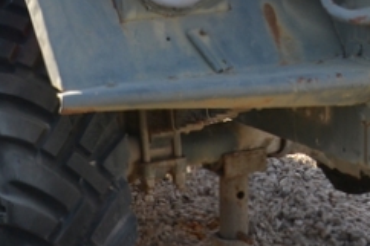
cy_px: -73
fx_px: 1376
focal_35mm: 134
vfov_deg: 10.0
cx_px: 330
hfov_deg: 15.1
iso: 200
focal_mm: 18
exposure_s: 1/200
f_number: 8
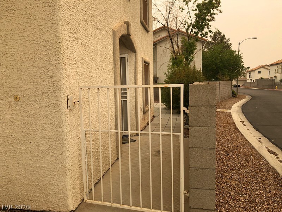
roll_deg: +1.7
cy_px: 106
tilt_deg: -4.5
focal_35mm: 28
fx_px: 228
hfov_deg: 63.4
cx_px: 141
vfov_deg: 49.7
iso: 20
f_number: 1.8
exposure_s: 1/1333
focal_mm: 4
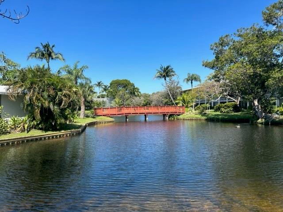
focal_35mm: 24
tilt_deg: -1.0
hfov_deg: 71.6
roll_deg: +1.0
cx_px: 142
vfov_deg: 56.8
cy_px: 106
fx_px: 196
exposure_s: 1/2732
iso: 80
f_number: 1.78
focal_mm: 6.86
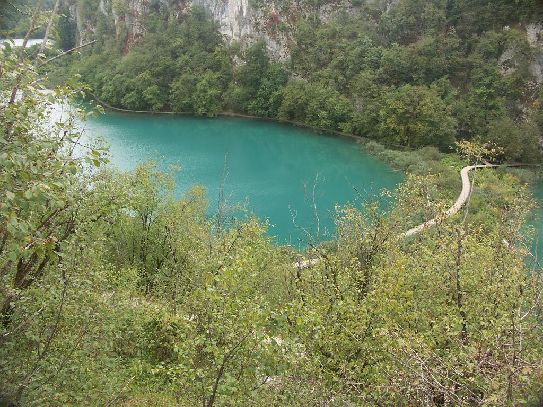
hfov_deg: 55.4
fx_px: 518
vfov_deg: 42.9
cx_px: 272
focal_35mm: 33
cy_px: 204
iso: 64
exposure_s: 1/50
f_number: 2.8
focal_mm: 8.46
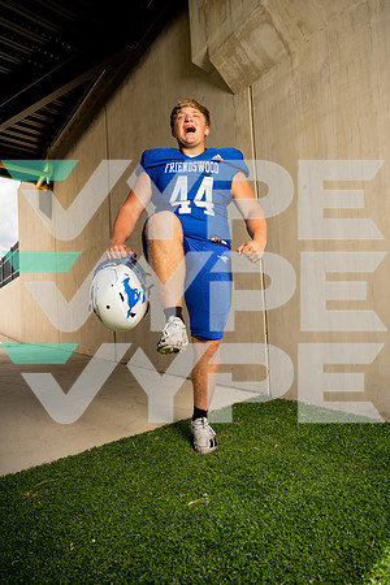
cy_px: 292
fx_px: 455
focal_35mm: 28
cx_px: 195
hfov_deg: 46.4
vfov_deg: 65.5
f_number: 6.3
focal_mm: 28
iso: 64
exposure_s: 1/250
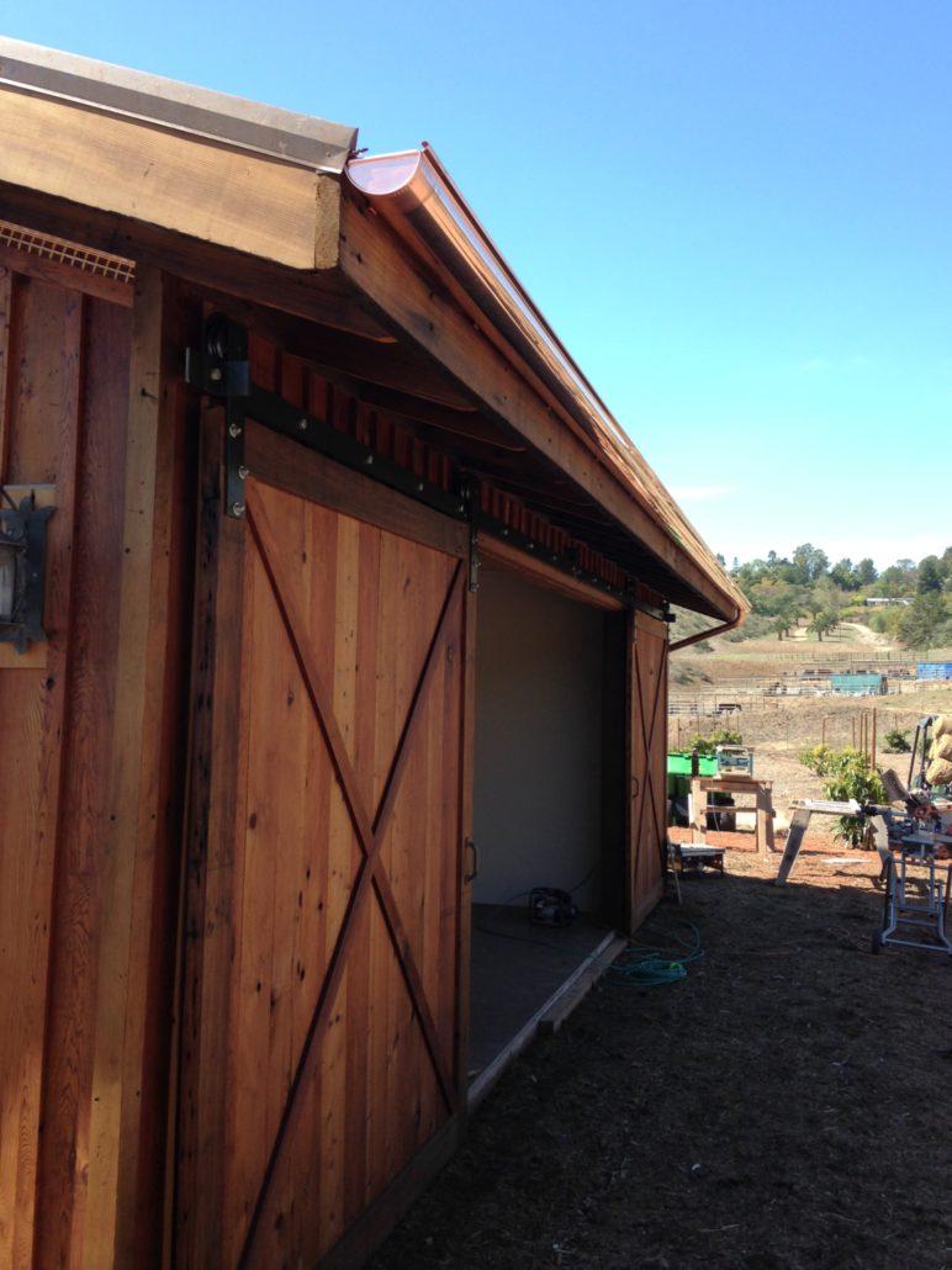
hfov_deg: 42.9
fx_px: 1211
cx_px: 476
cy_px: 635
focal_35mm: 33
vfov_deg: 55.4
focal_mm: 4.13
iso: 50
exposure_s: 1/526
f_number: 2.4
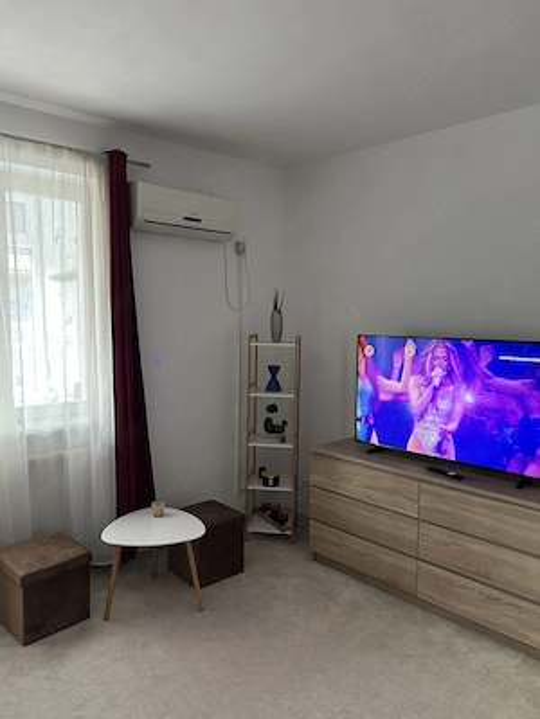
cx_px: 270
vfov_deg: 67.3
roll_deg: -1.2
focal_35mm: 26
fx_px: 541
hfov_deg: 53.1
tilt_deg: -3.6
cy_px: 360
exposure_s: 1/60
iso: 200
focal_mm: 5.7
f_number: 1.5
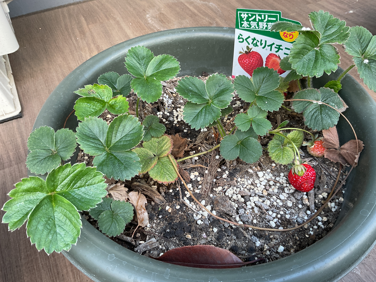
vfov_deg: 48.2
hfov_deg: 61.7
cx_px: 188
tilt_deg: -47.4
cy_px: 141
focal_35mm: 29
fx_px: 315
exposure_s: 1/120
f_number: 1.8
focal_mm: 3
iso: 40
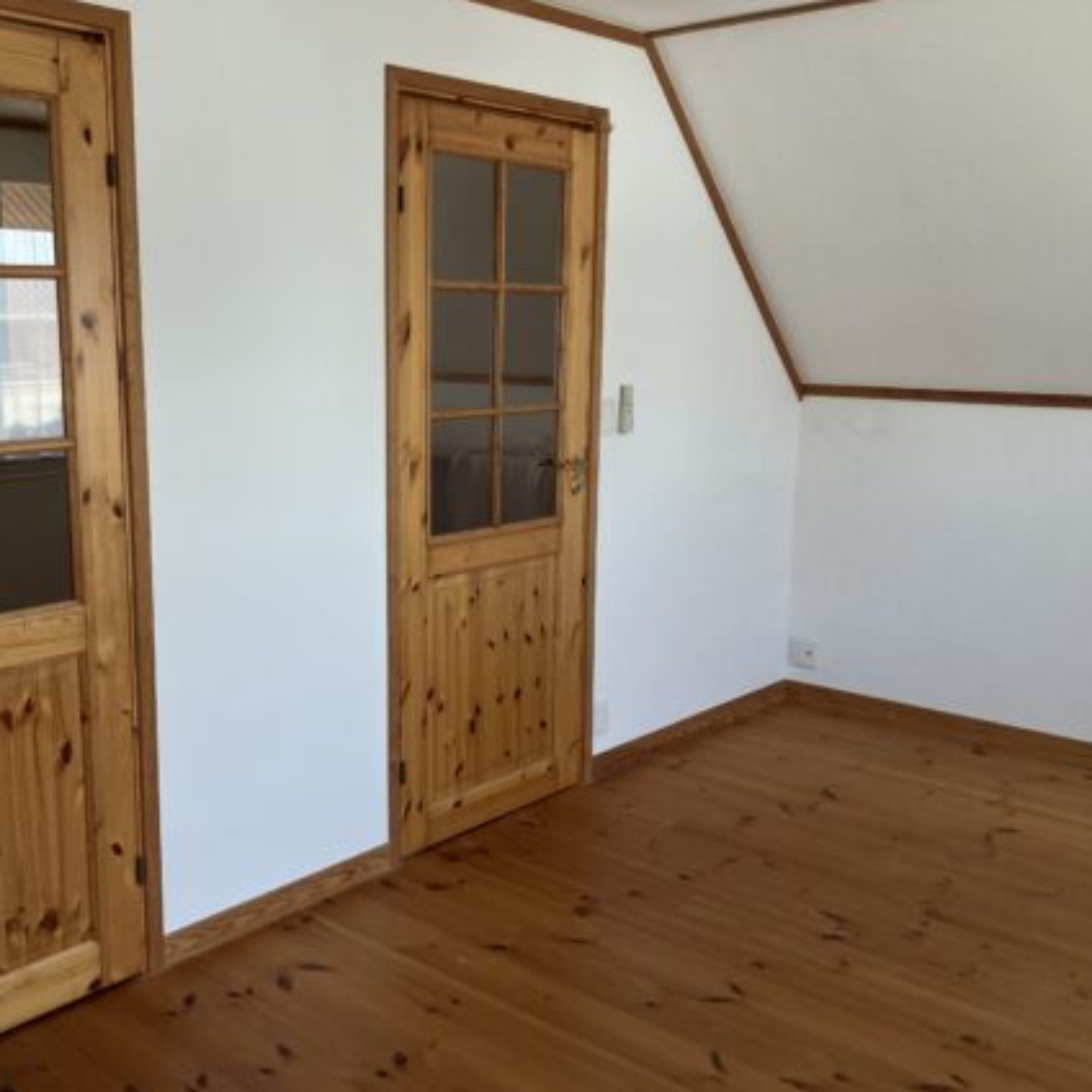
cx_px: 438
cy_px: 536
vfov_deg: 47.2
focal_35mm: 35
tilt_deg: -9.4
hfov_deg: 47.0
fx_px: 1249
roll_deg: +0.5
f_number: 1.8
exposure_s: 1/121
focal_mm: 3.99
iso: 80
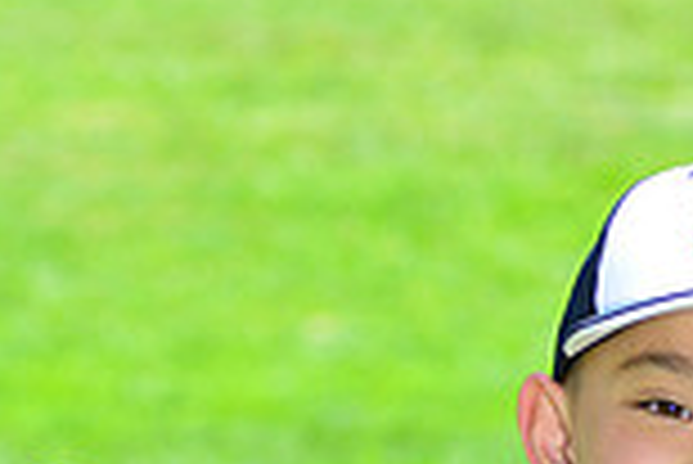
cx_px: 612
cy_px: 773
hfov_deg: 4.4
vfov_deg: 2.9
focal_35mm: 470
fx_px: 9056
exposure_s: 1/200
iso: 200
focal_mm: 125
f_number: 8
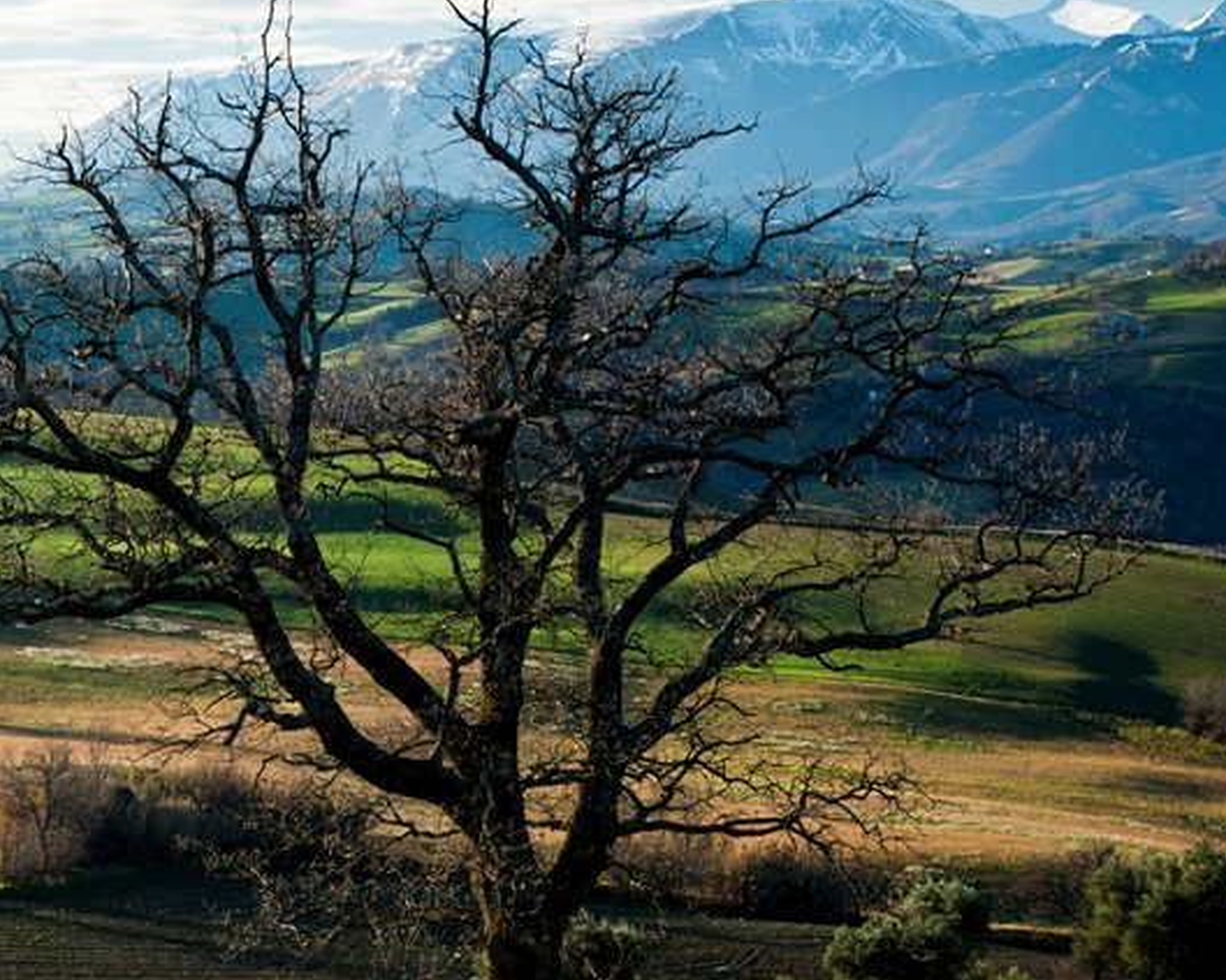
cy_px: 622
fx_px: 4607
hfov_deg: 15.1
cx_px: 220
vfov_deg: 12.1
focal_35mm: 127
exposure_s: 1/125
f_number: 8
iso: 400
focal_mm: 70
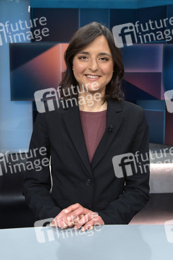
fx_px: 260
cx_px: 86
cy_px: 130
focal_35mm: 36
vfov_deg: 53.2
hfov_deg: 36.8
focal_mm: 36
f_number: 6.3
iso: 2500
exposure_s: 1/200
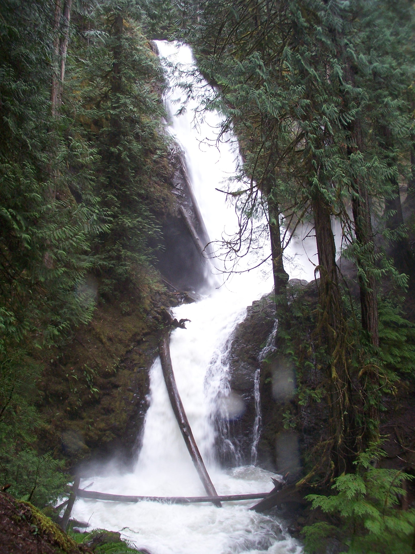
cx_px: 208
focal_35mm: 38
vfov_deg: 49.0
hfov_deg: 37.7
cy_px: 277
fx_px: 607
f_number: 2.8
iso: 140
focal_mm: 6.3
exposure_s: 1/30
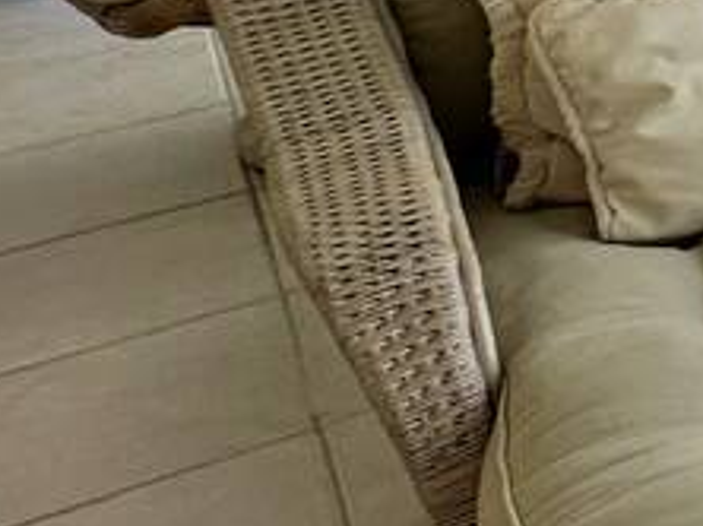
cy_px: -387
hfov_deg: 10.6
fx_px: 1846
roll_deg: -0.7
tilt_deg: -11.1
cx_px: 2255
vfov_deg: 14.5
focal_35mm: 91
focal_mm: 2.22
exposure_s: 1/491
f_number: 2.2
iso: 40
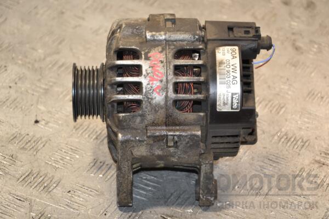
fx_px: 1028
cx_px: 164
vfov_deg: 12.2
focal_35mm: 112
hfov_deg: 18.2
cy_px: 110
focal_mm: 75
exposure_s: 1/160
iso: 800
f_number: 5.3
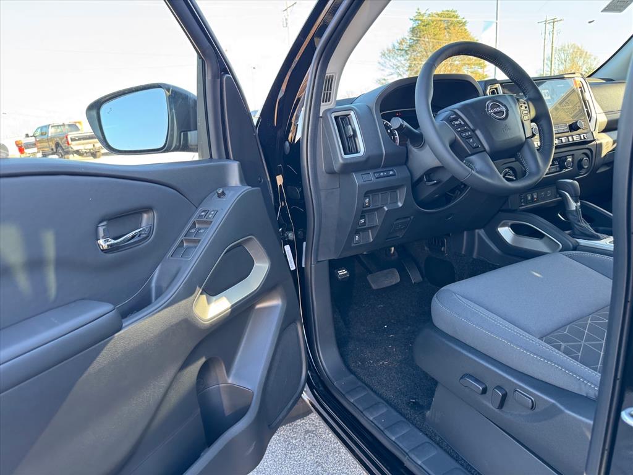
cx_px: 316
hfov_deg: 71.6
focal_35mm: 24
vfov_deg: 56.8
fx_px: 439
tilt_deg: -7.5
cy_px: 238
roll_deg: +3.2
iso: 125
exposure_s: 1/121
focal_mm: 6.76
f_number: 1.78
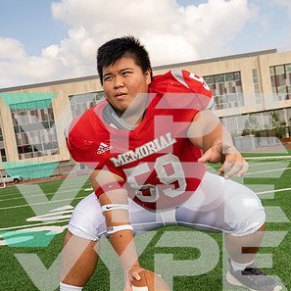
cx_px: 145
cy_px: 193
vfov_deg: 37.2
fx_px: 428
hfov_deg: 37.6
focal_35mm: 45
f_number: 8
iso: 200
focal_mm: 35
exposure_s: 1/250
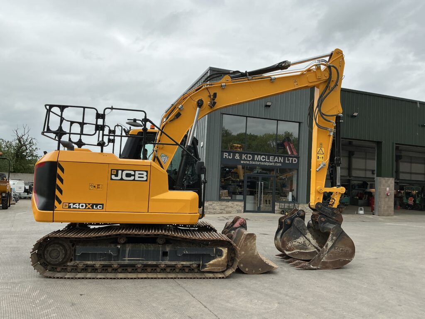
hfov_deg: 63.4
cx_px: 212
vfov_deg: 49.7
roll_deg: -3.3
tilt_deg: +4.2
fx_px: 344
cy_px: 160
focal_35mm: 28
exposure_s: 1/944
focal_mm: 3
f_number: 1.8
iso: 25
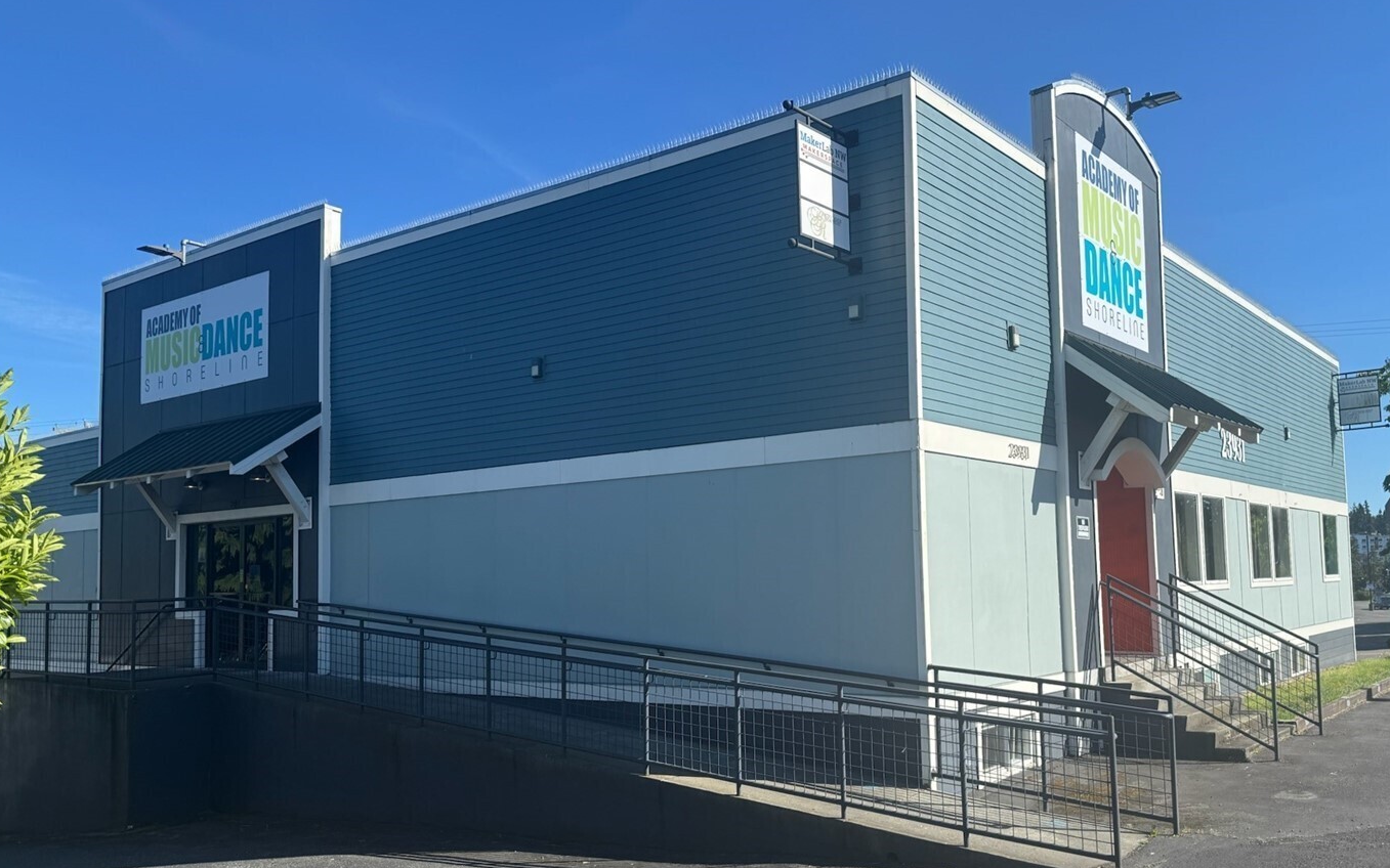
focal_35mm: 30
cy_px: 502
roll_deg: +1.9
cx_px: 809
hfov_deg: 62.5
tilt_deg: +4.5
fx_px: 1136
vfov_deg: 41.7
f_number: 1.78
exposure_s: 1/3597
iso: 80
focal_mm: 6.76
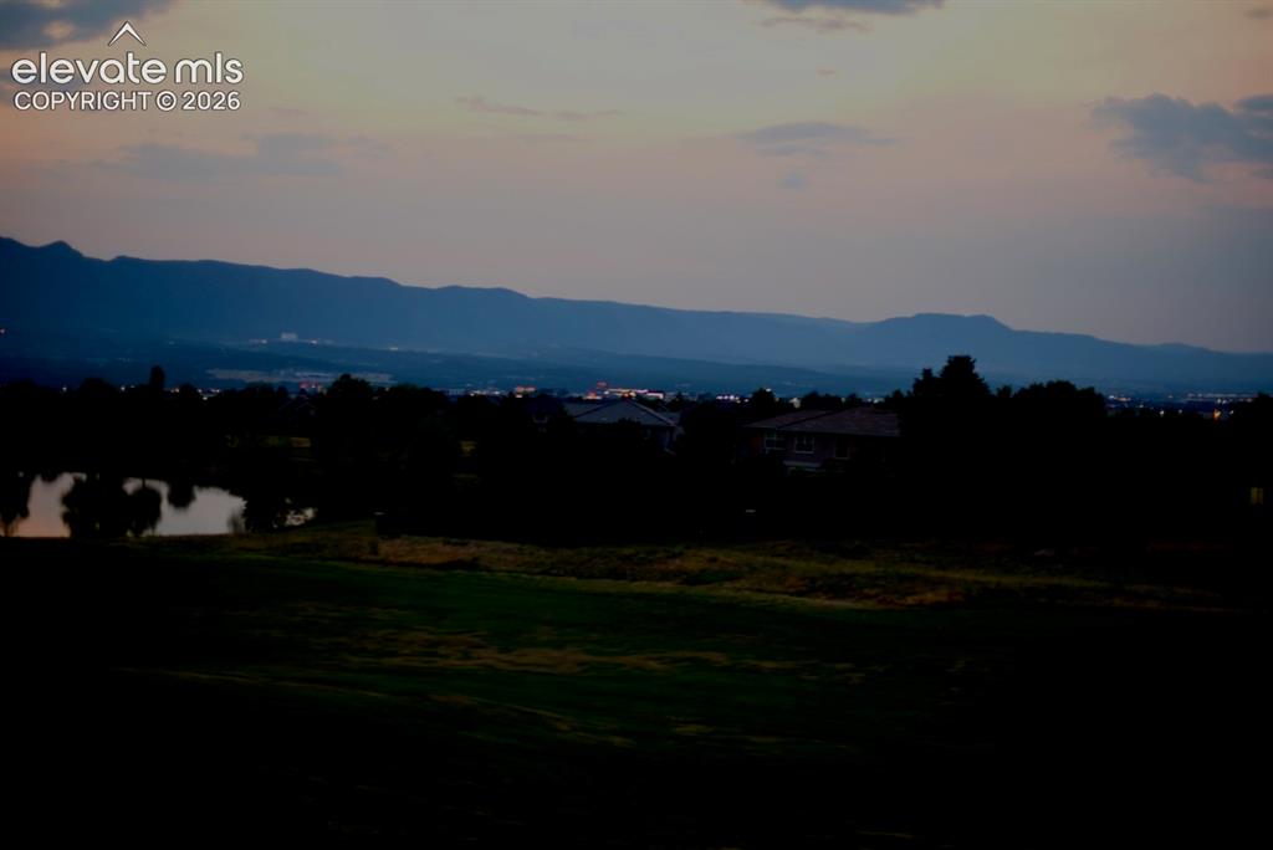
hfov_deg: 39.6
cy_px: 425
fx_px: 1769
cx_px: 636
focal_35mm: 50
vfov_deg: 27.0
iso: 160
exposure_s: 1/13
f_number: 1.8
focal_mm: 50
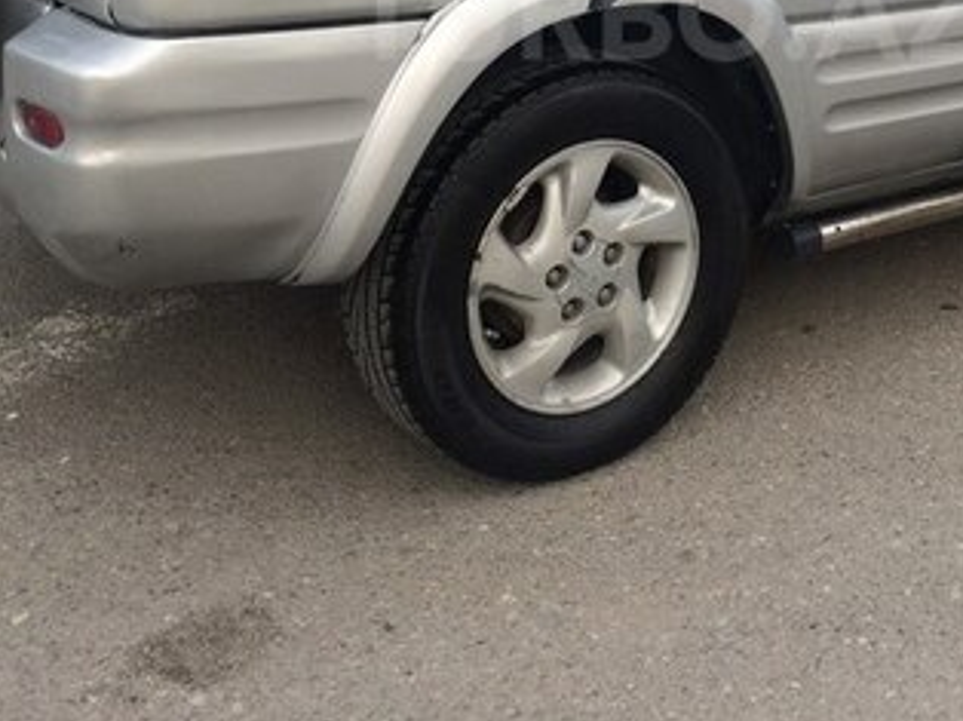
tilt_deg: -13.7
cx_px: 666
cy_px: 14
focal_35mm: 61
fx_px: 1696
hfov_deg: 31.4
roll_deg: -0.9
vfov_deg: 23.1
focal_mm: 4.15
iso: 32
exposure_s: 1/494
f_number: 2.2
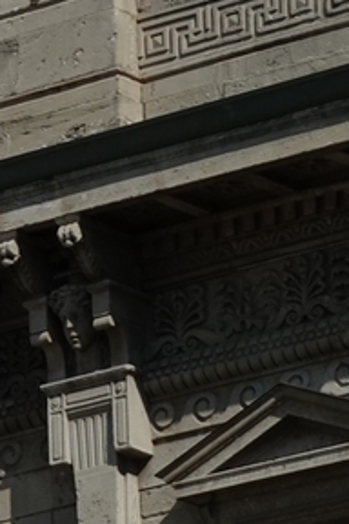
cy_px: -93
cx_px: -526
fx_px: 6703
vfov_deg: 4.5
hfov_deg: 3.0
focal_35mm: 461
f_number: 10
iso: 100
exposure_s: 1/125
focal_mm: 30.5
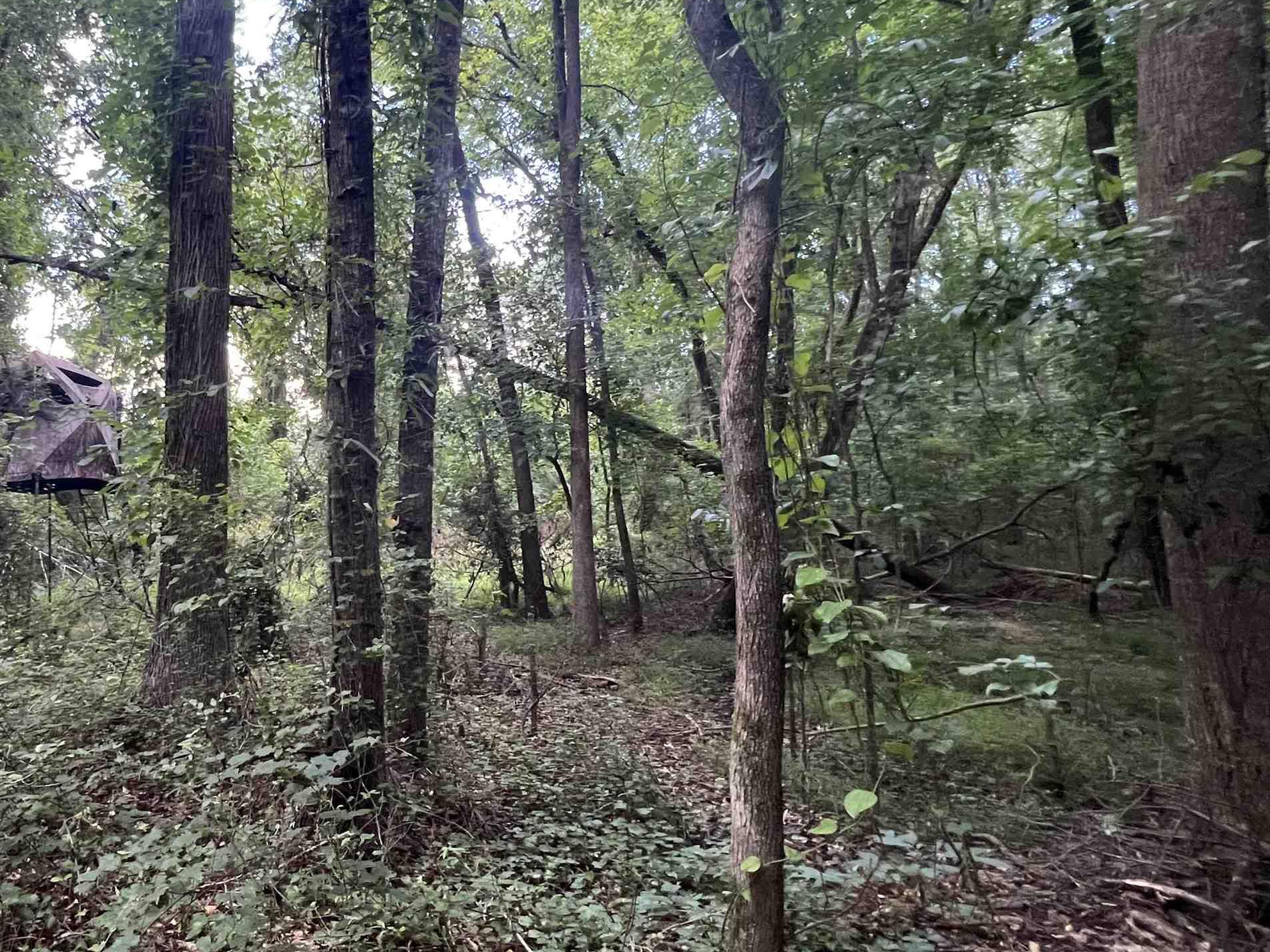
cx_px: 277
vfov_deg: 63.4
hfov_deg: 72.0
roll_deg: +0.8
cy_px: 451
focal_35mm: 21
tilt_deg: +4.3
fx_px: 770
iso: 500
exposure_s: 1/60
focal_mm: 1.57
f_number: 1.8
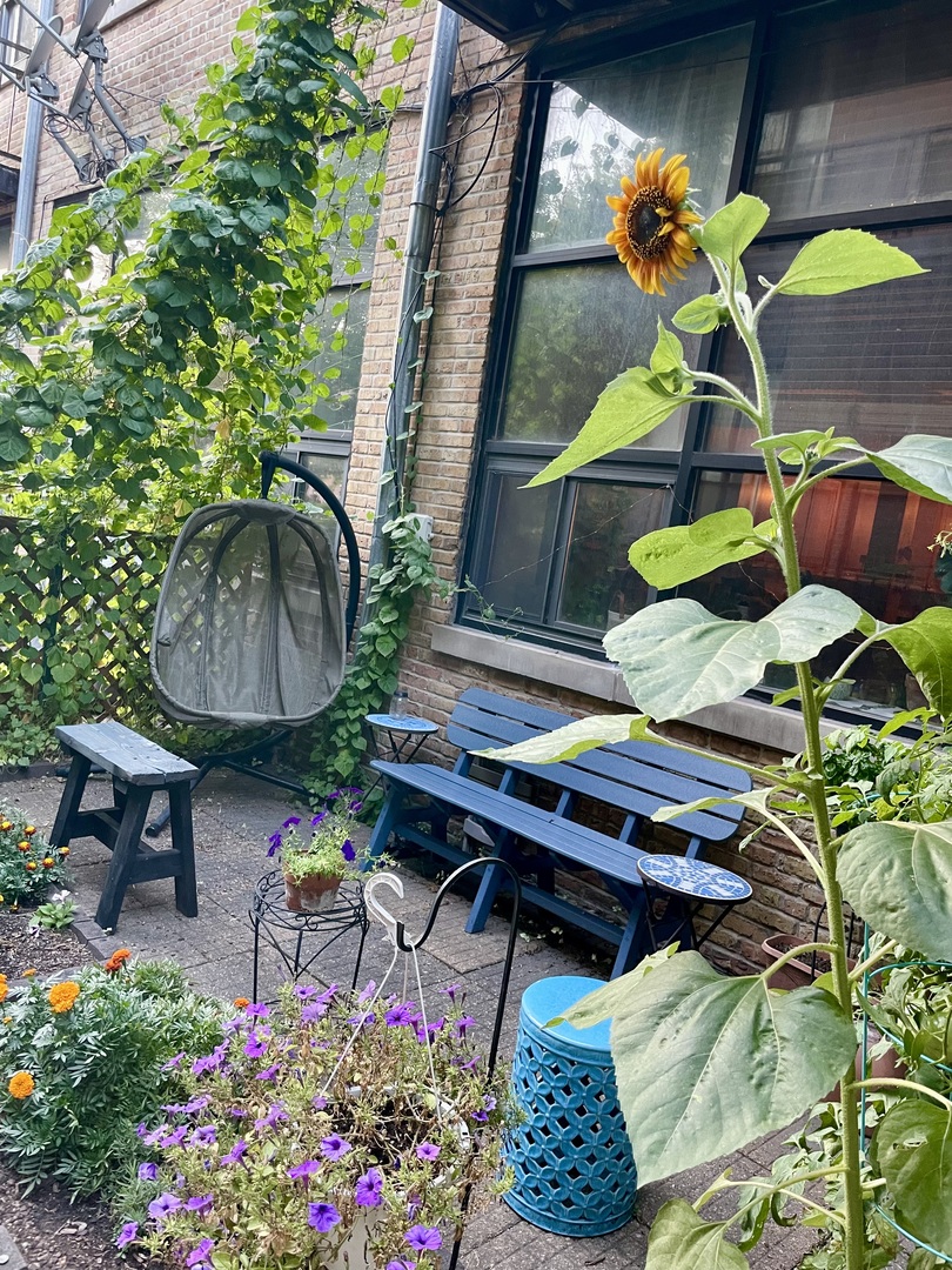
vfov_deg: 67.3
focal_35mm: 26
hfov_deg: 53.1
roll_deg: -7.9
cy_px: 635
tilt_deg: -5.3
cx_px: 476
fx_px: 953
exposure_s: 1/60
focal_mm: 4.2
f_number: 1.6
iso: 250
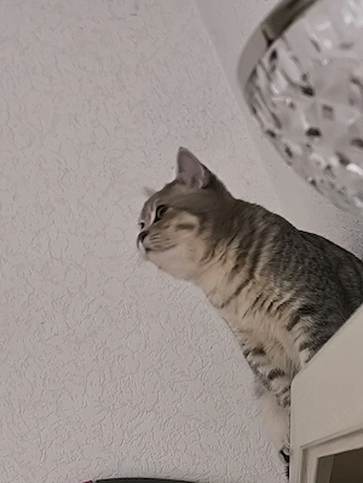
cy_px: 242
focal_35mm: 74
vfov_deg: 26.3
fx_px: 1035
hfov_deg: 19.9
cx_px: 182
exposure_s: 1/25.1
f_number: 1.65
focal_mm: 6.14
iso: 2500
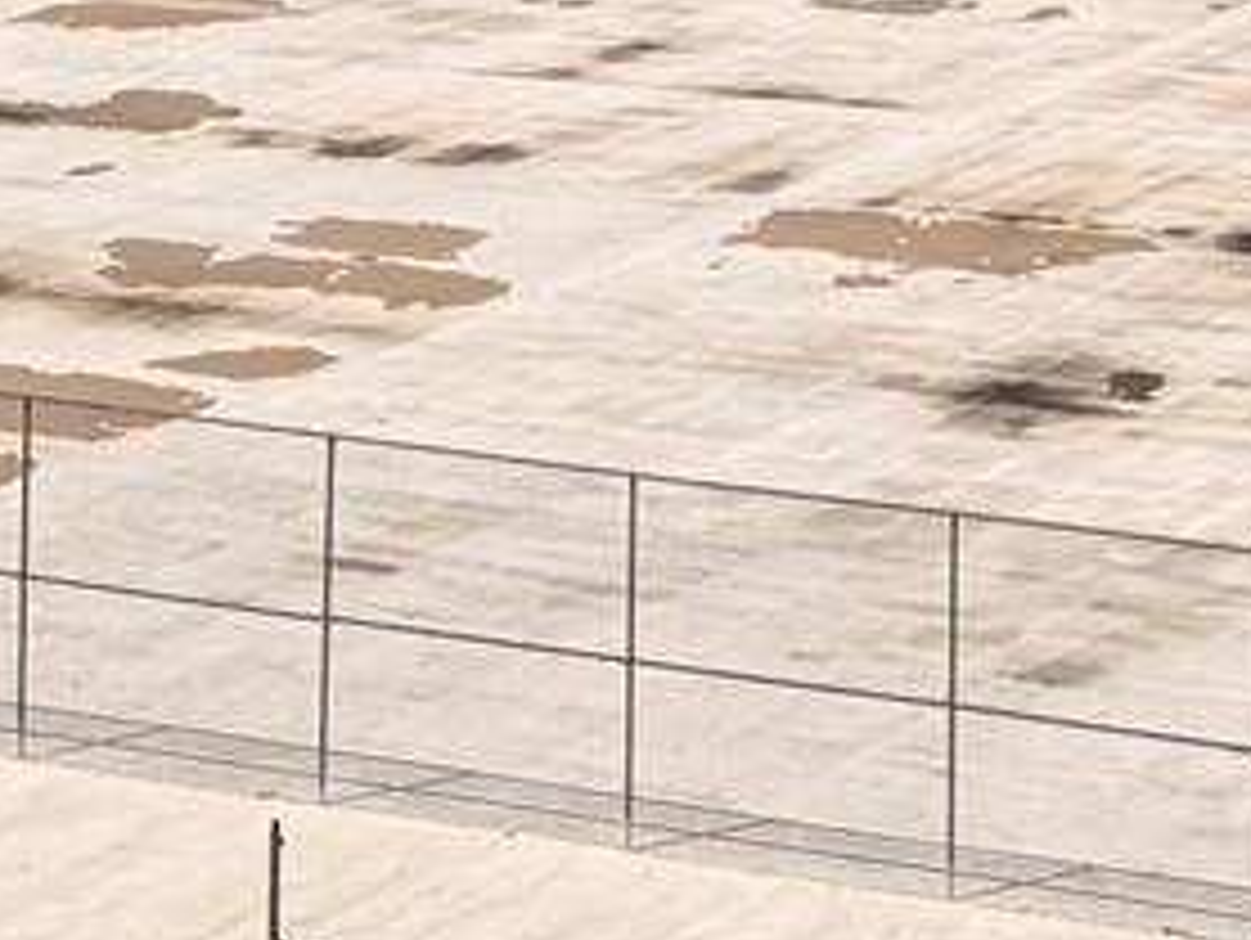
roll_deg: -0.7
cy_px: -1345
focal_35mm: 138
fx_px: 4992
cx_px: 2142
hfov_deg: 13.1
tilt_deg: +3.1
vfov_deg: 9.5
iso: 80
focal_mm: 6.76
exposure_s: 1/11905
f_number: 1.78
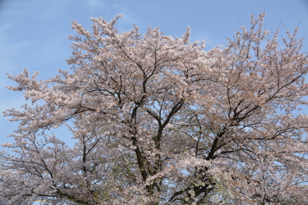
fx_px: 334
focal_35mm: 39
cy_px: 102
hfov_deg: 49.6
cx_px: 154
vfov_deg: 34.2
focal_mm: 26
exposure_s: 1/250
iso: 100
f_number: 8
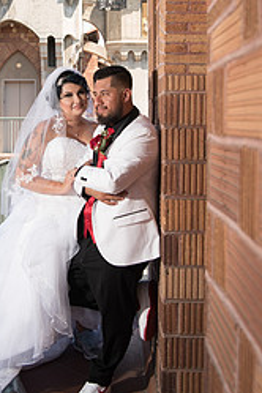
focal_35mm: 56
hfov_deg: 24.0
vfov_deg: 35.1
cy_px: 115
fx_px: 611
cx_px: 69
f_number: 4.5
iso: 100
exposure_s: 1/250
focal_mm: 31
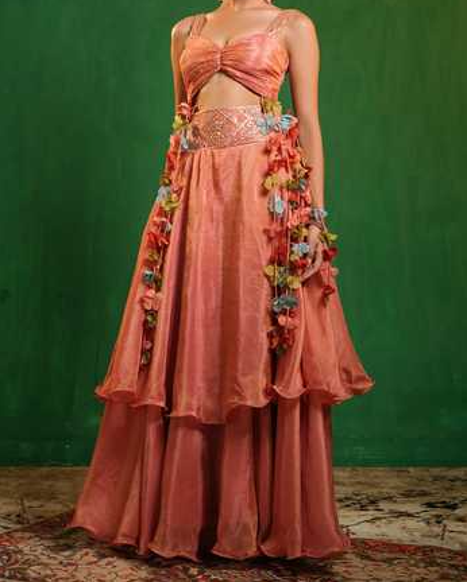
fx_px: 984
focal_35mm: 57
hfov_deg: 26.7
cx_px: 234
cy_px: 231
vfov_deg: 32.9
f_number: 2.8
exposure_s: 1/160
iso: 400
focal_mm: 50
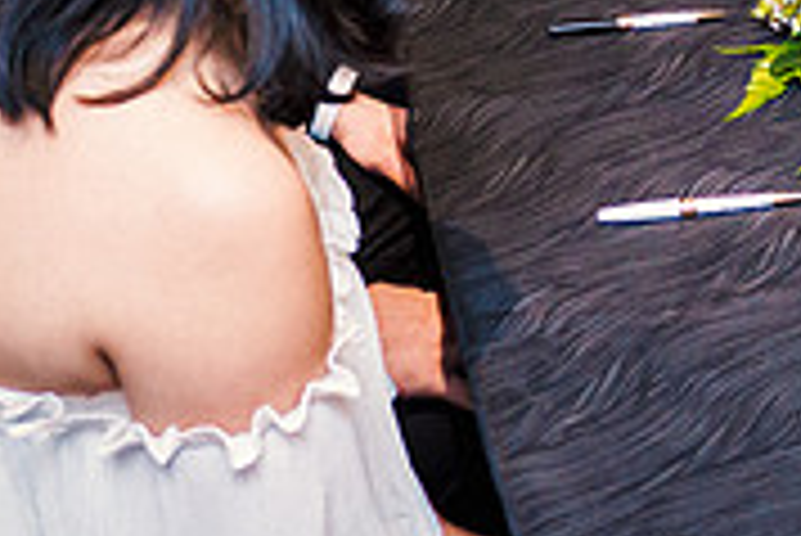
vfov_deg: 11.7
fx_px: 2494
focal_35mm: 112
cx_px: 819
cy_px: -304
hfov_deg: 17.8
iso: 640
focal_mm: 16
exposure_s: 1/125
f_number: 2
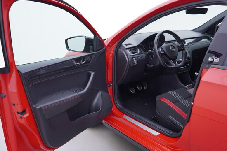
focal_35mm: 36
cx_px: 114
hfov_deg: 53.1
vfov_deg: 36.9
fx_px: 227
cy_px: 76
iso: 125
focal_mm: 24
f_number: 3.2
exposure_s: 1/50
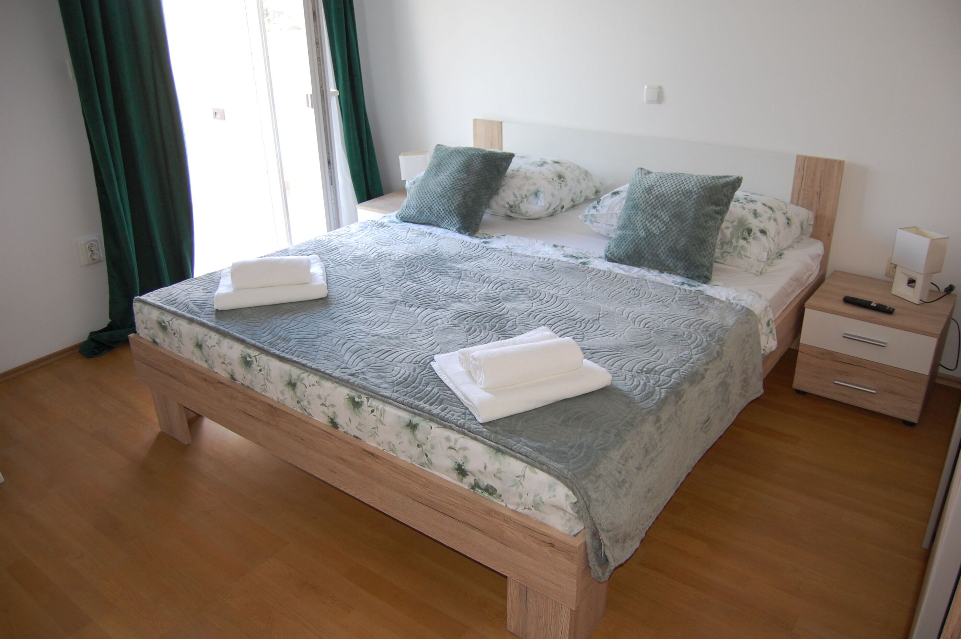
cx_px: 480
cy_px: 320
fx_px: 720
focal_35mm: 27
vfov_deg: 47.9
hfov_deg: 67.4
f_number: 3.5
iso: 400
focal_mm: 18
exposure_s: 1/60
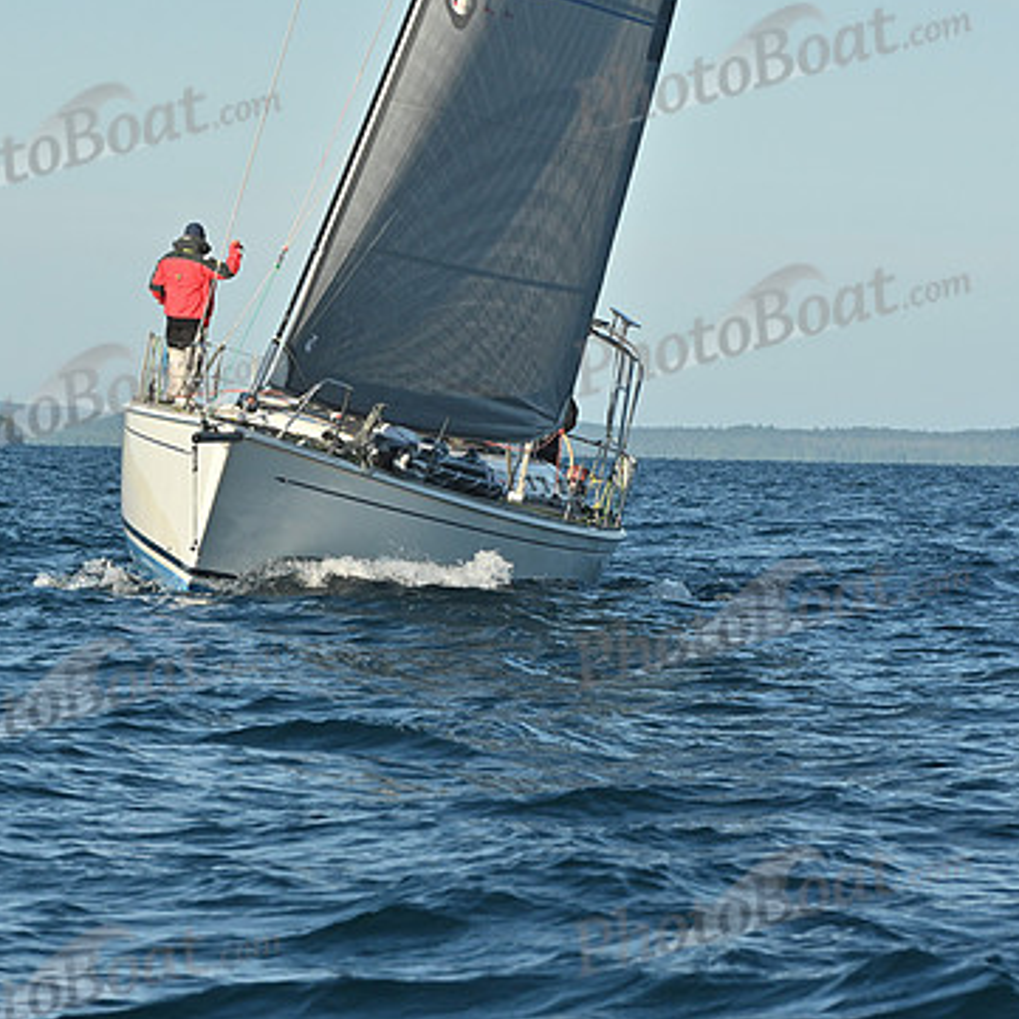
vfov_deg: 6.4
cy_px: 510
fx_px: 9092
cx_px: 429
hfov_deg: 6.4
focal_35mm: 273
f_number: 13
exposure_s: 1/1000
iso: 800
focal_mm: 200
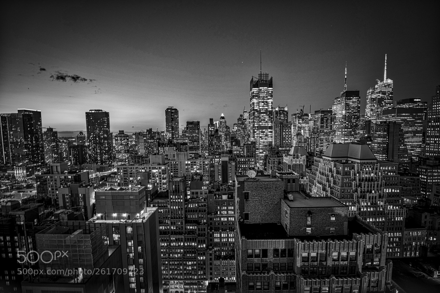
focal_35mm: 14
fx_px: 171
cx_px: 220
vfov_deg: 81.3
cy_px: 146
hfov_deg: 104.2
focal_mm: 14
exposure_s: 1/5
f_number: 2.8
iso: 400
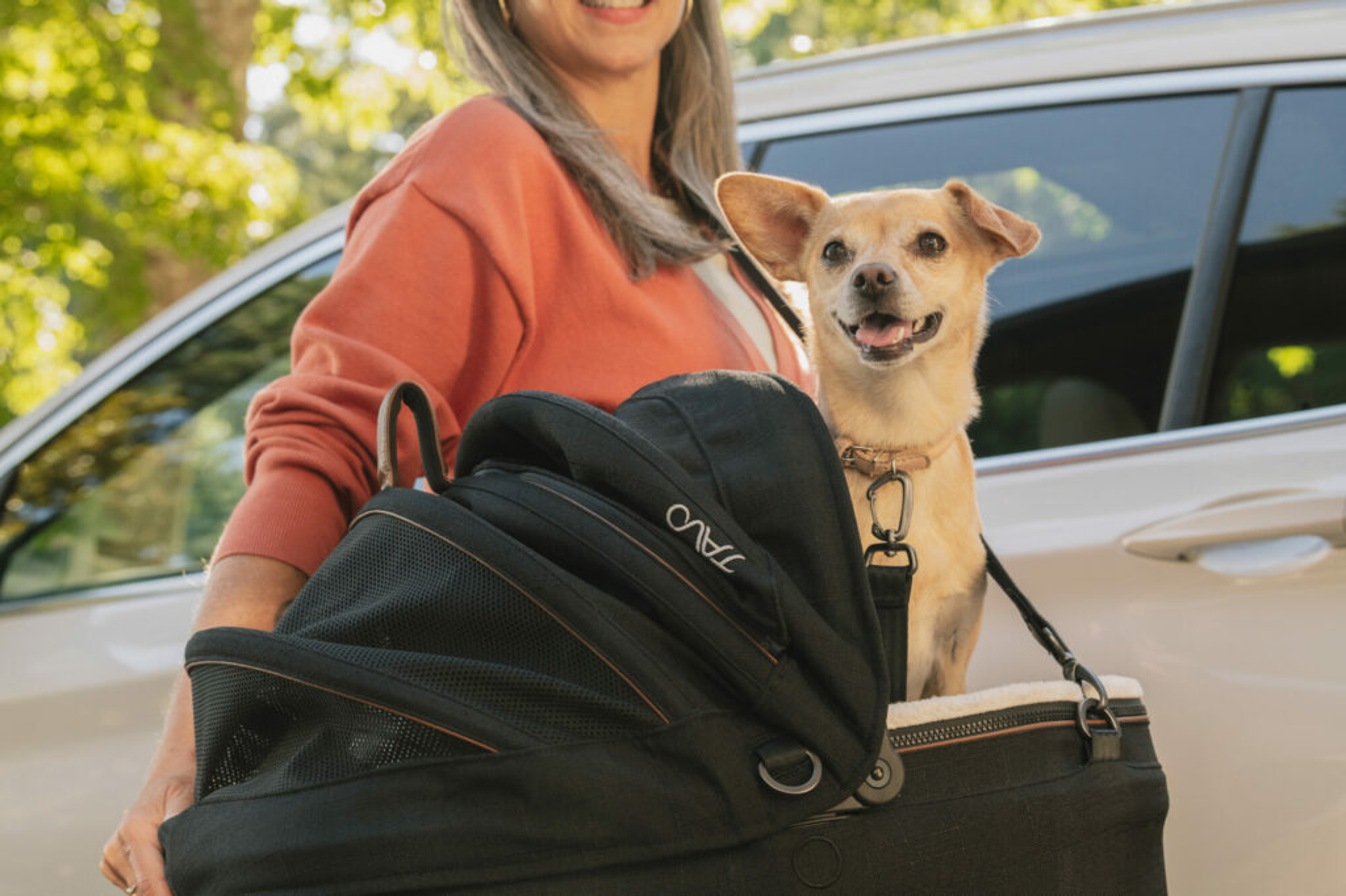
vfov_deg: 19.4
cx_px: 673
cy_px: 448
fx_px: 2616
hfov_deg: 28.9
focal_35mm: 70
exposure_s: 1/160
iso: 1000
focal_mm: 70
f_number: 7.1
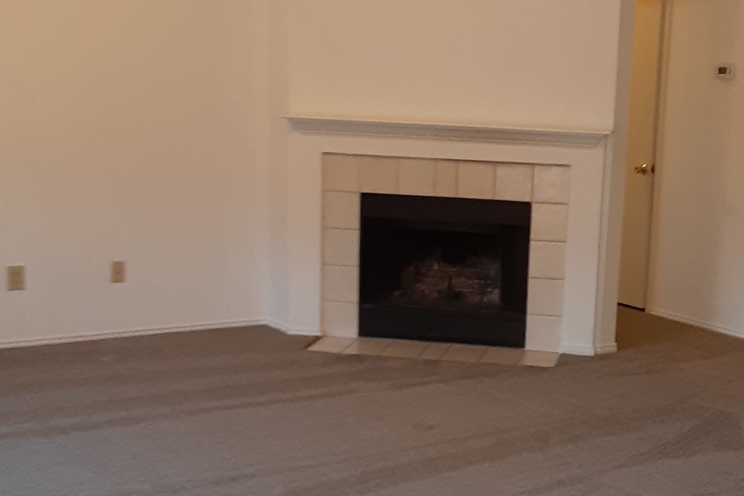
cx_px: 511
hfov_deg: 35.8
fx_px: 1136
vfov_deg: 24.5
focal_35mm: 55
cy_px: 307
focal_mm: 2.91
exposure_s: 1/60
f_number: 1.9
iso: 160
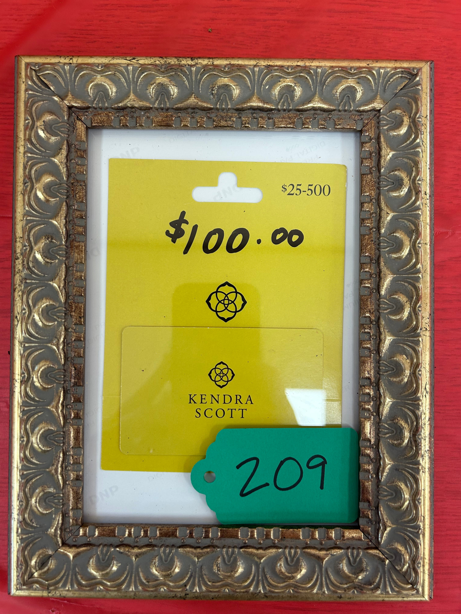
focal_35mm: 26
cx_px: 230
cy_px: 307
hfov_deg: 53.1
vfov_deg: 67.3
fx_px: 462
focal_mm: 5.7
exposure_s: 1/120
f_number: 1.5
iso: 100
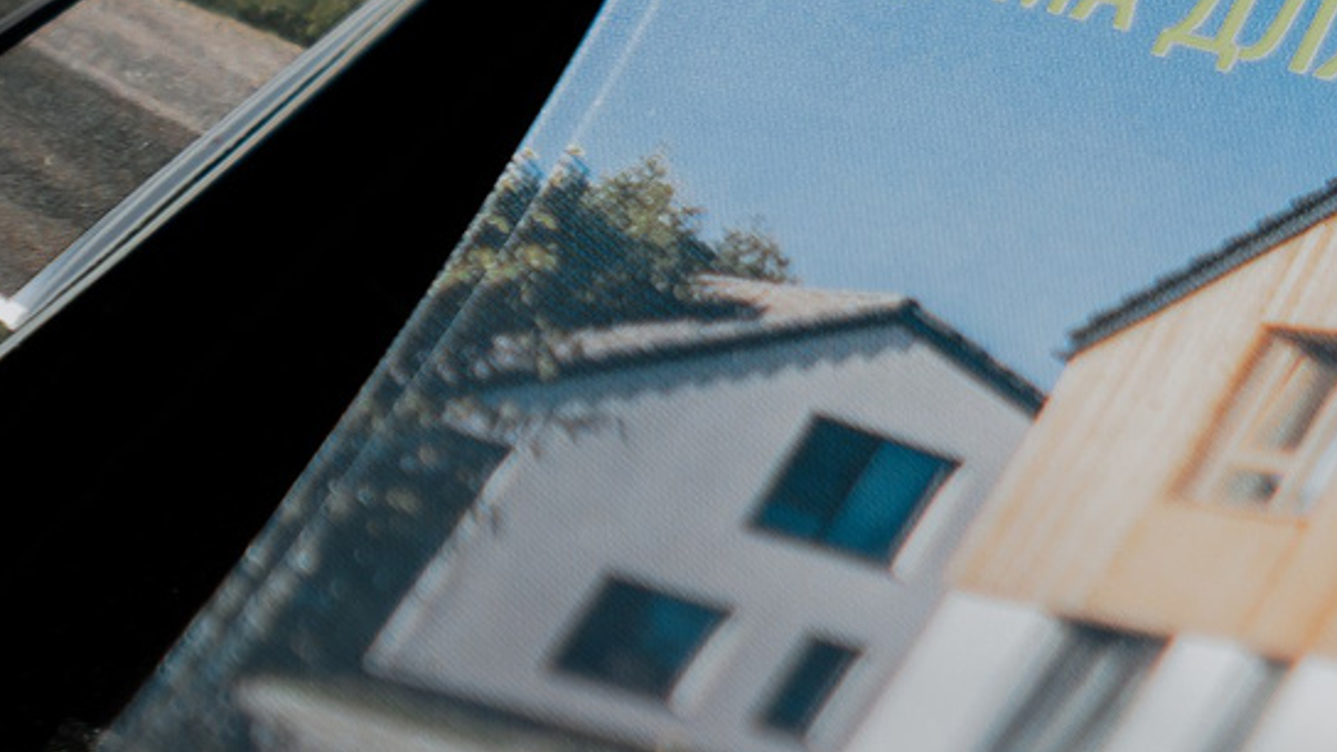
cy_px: 90
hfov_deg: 6.2
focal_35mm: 340
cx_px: 2637
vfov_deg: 3.6
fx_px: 12054
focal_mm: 69
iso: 100
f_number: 2.8
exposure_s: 1/1250
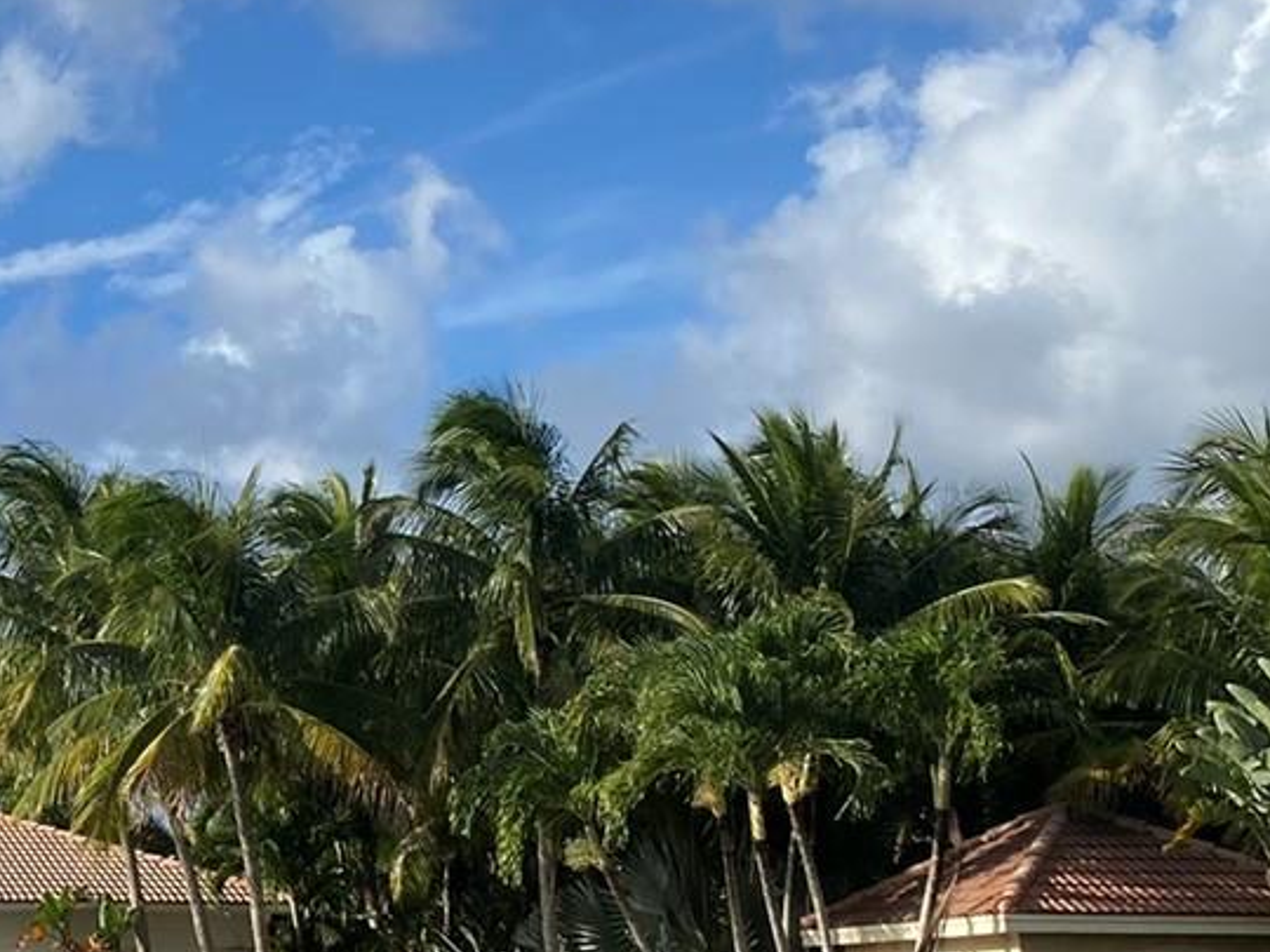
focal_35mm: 77
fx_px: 2825
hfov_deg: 22.8
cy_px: 595
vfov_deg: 19.1
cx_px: -341
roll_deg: +0.1
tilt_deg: +9.3
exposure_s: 1/3401
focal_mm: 4.25
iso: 32
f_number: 1.8
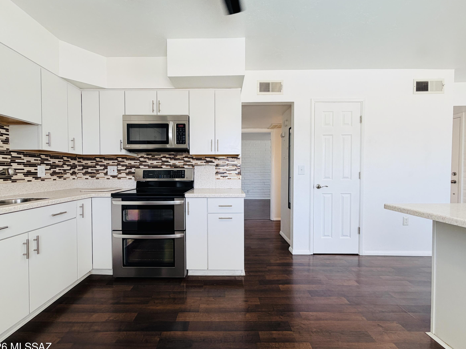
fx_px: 202
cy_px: 177
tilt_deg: -0.7
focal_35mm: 15
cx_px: 225
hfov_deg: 98.1
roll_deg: +0.1
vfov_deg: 81.7
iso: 80
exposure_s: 1/120
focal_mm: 2.22
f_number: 2.2
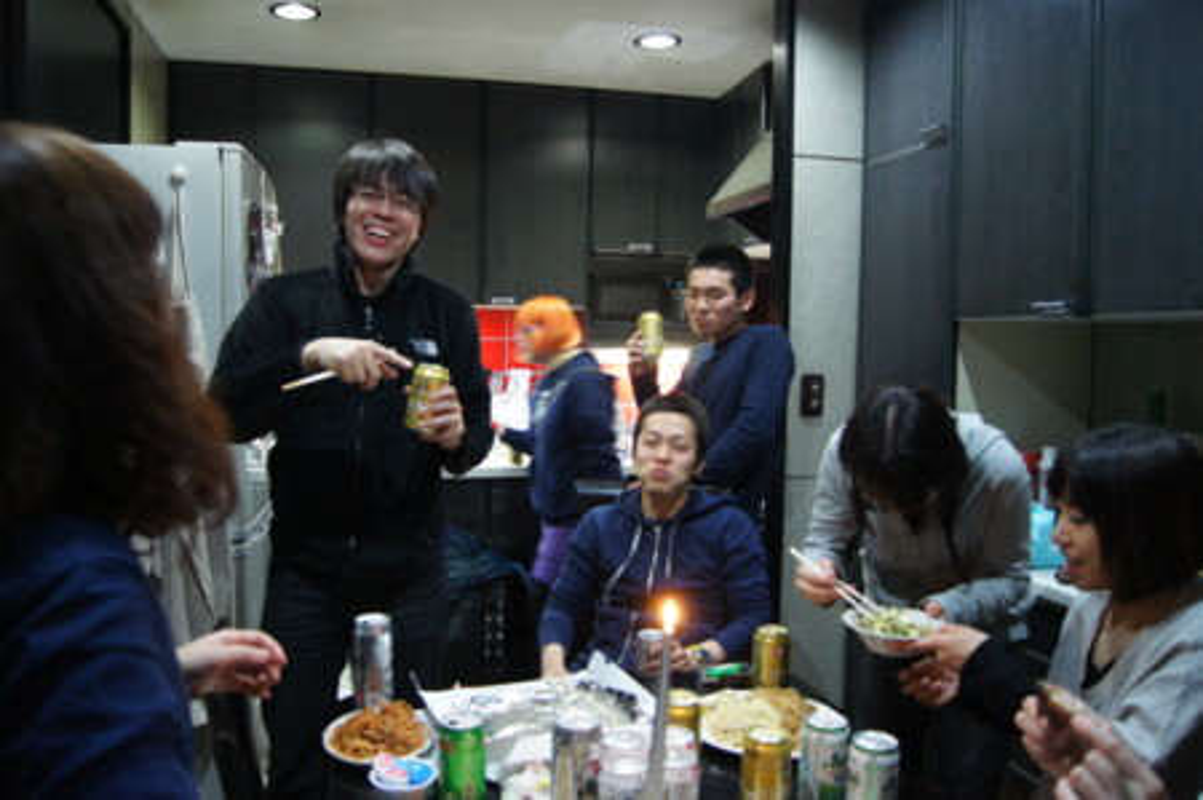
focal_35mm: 27
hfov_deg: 67.4
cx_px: 602
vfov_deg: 47.8
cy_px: 400
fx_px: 901
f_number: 3.5
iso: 1600
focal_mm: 18
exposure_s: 1/10
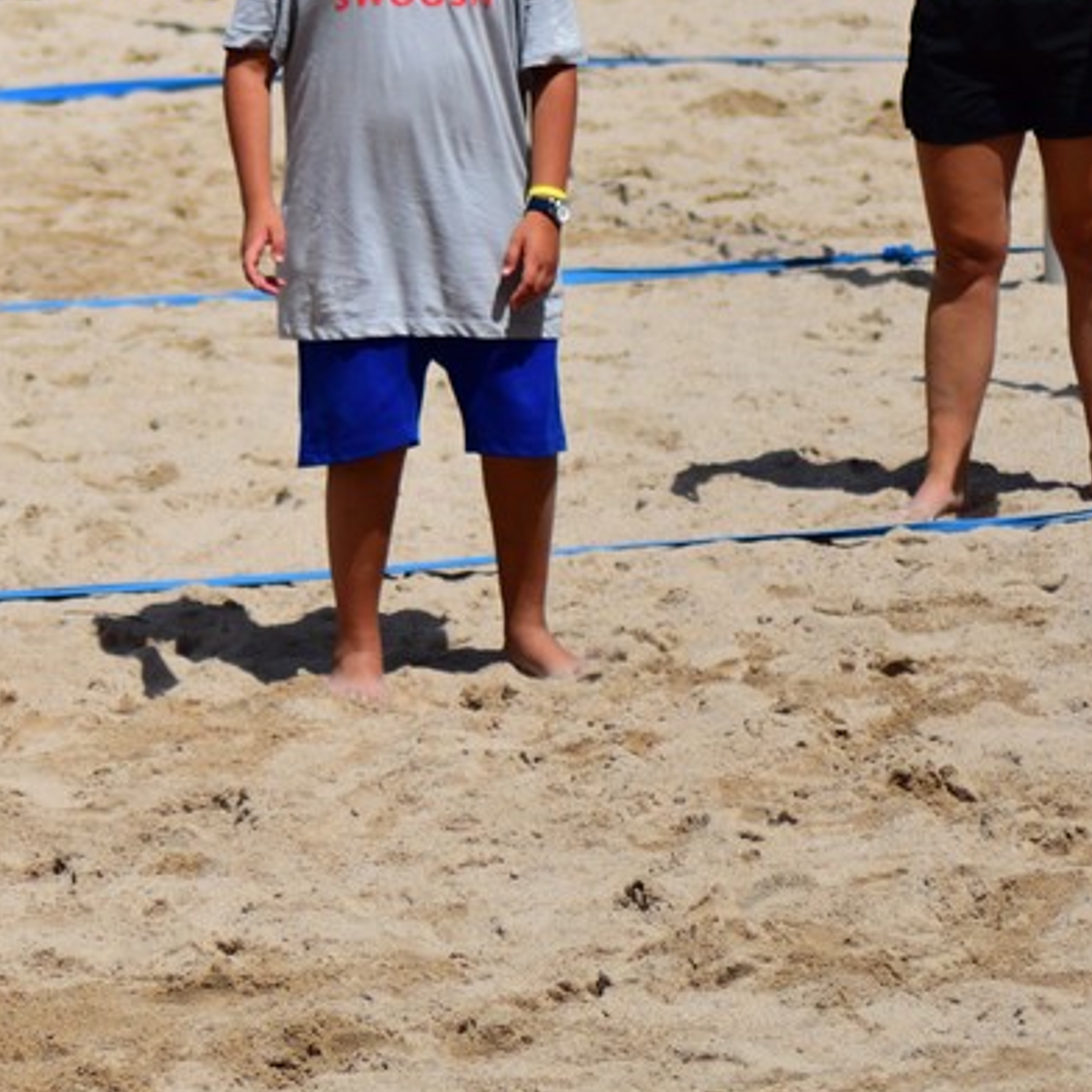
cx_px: -248
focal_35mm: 233
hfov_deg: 7.4
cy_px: 199
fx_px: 8316
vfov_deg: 7.5
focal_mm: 70
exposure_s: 1/3200
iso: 200
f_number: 4
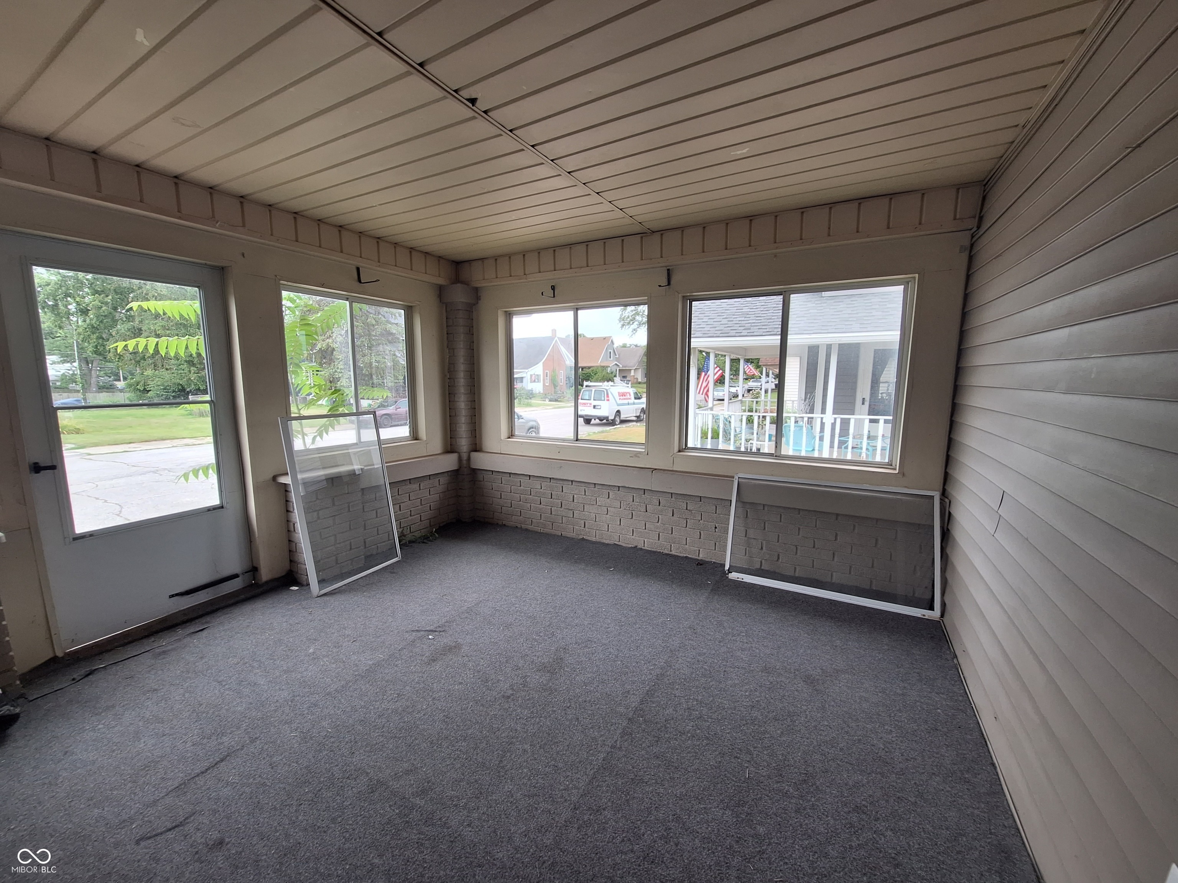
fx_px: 442
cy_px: 442
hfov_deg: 106.2
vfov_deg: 89.9
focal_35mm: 13
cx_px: 589
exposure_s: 1/60
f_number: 2.2
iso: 64
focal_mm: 1.74
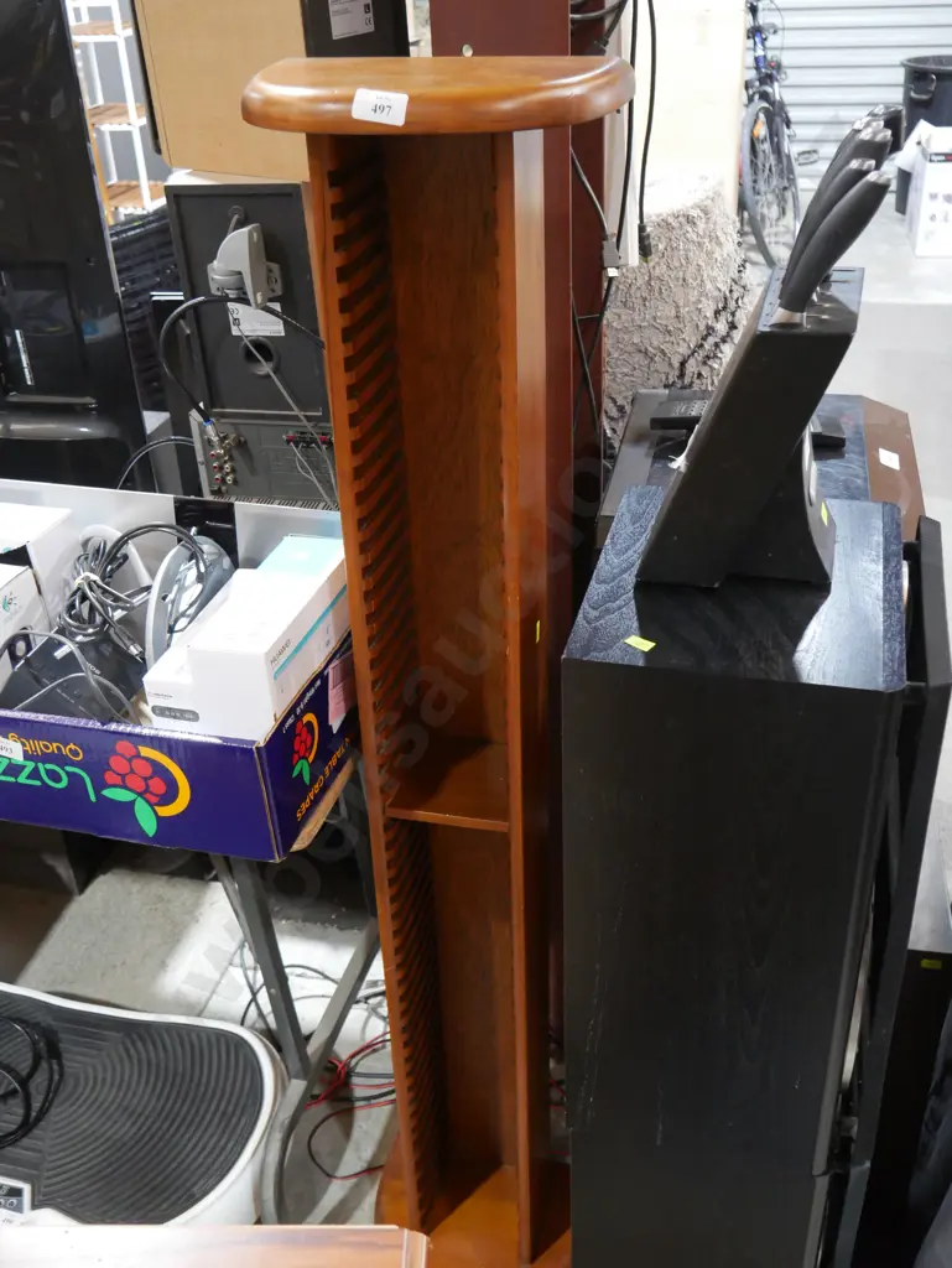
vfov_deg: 53.9
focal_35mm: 34
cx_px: 476
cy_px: 634
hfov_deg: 41.8
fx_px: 1246
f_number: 4
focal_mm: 17
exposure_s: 1/60
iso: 1600
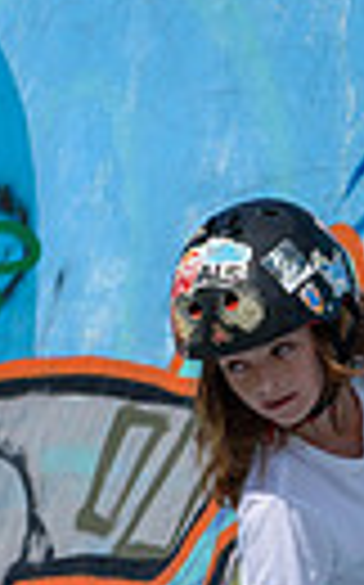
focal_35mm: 923
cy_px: 803
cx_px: 535
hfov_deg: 1.4
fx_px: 14683
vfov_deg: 2.3
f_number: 8
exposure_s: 1/1000
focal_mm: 135
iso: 200
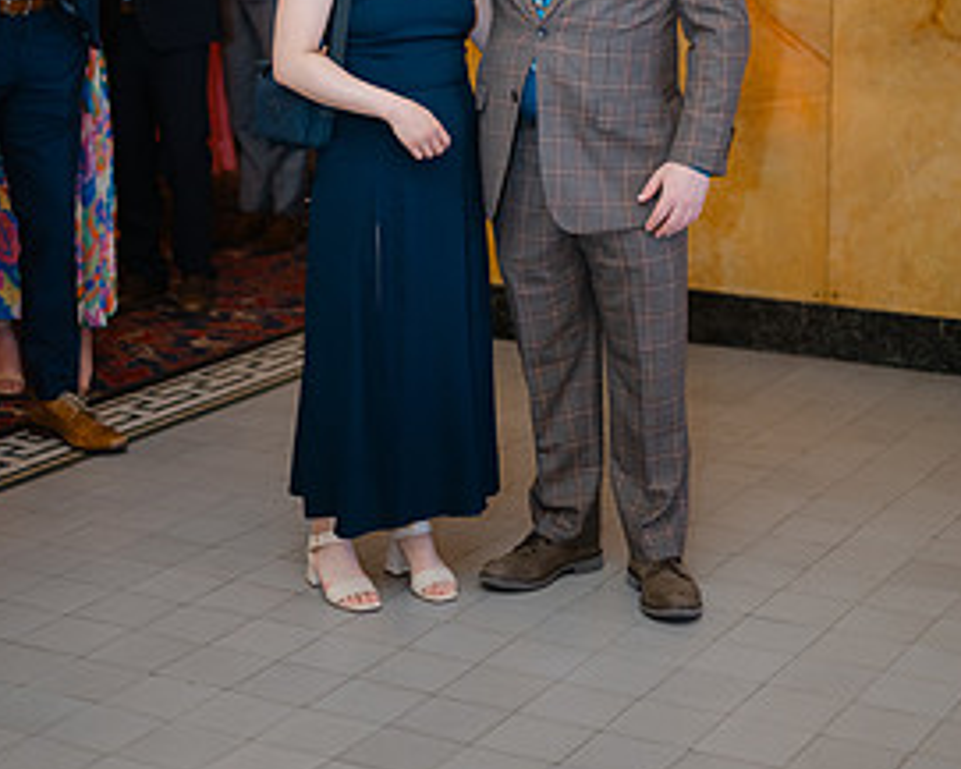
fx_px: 2219
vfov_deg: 19.3
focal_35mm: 78
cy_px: 60
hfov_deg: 24.4
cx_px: 482
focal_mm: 50
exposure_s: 1/125
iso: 320
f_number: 1.8
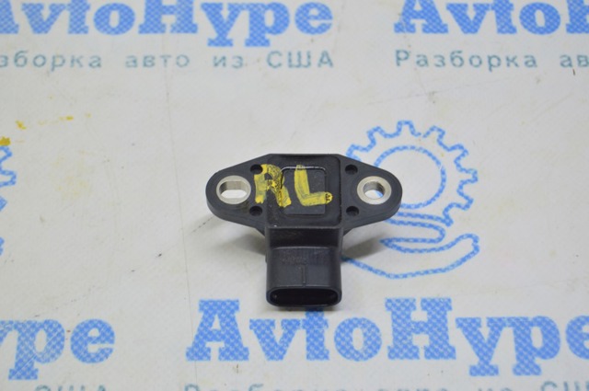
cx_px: 294
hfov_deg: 24.6
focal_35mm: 82
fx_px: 1348
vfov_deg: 16.5
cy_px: 196
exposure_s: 1/20
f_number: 5.6
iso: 400
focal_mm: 55
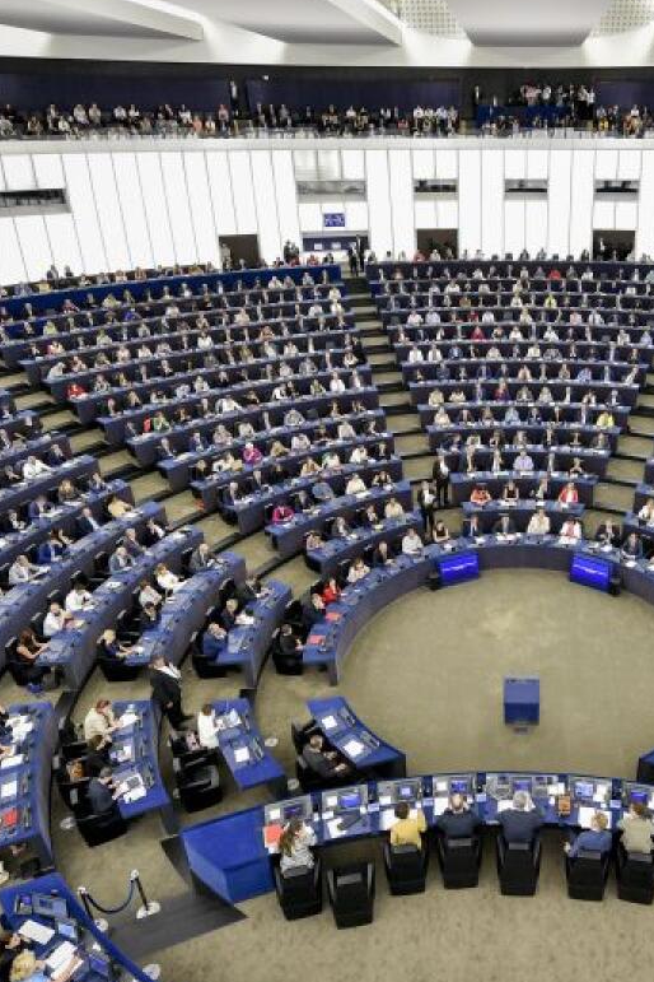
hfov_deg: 44.5
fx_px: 763
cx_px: 509
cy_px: 490
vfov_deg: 65.5
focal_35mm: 28
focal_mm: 18
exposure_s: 1/200
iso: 3200
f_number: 7.1
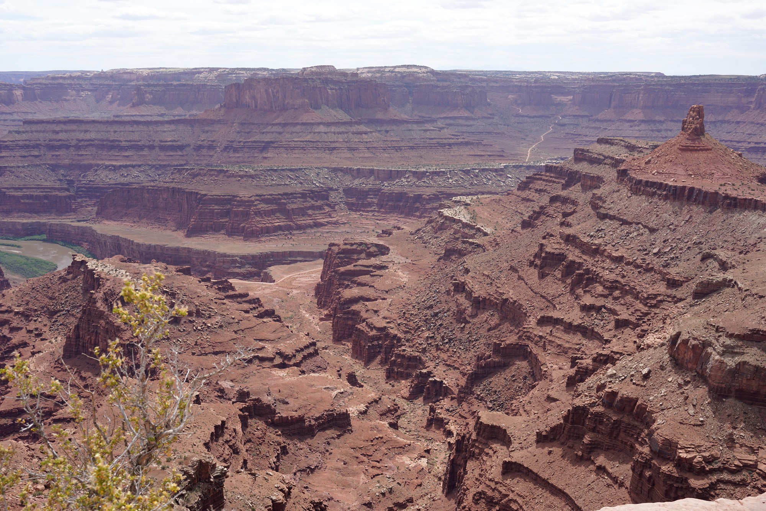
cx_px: 383
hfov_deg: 47.4
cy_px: 256
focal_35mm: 41
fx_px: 872
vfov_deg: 32.6
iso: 100
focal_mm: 41
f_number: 13
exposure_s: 1/100
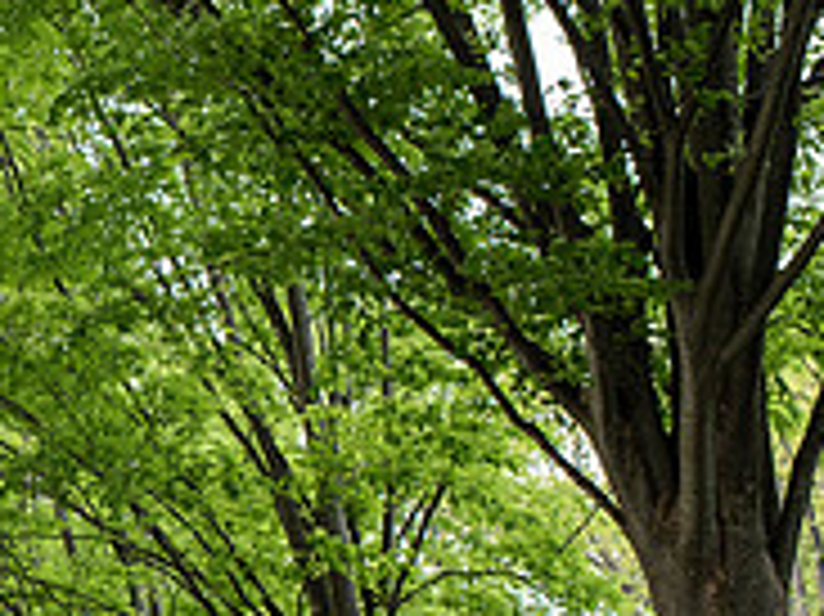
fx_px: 2641
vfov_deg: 13.1
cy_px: 695
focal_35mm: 111
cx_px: -230
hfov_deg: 16.8
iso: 800
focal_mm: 35
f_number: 5.6
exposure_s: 1/640
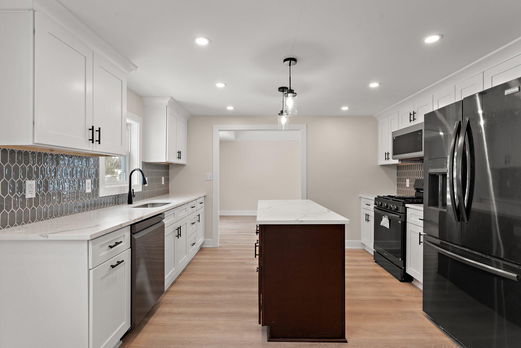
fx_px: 256
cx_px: 260
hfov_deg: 91.0
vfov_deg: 68.3
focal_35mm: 18
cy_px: 174
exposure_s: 1
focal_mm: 17.7
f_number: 9
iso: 200
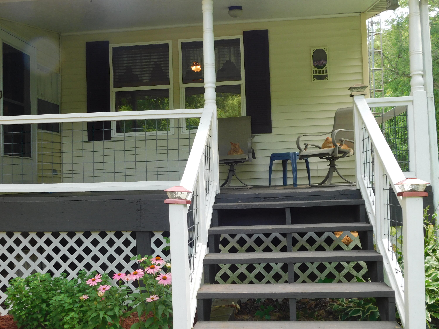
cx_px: 220
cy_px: 164
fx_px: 457
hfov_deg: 51.4
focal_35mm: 36
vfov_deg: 39.7
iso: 125
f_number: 3.5
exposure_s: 1/80
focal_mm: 6.3
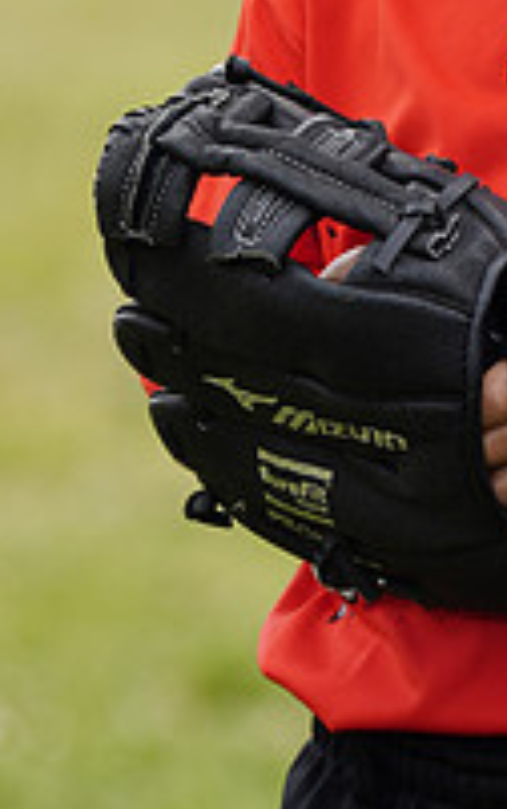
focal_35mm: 588
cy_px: -229
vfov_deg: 3.6
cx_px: 662
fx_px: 12972
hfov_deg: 2.2
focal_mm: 200
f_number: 5.6
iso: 100
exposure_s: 1/250
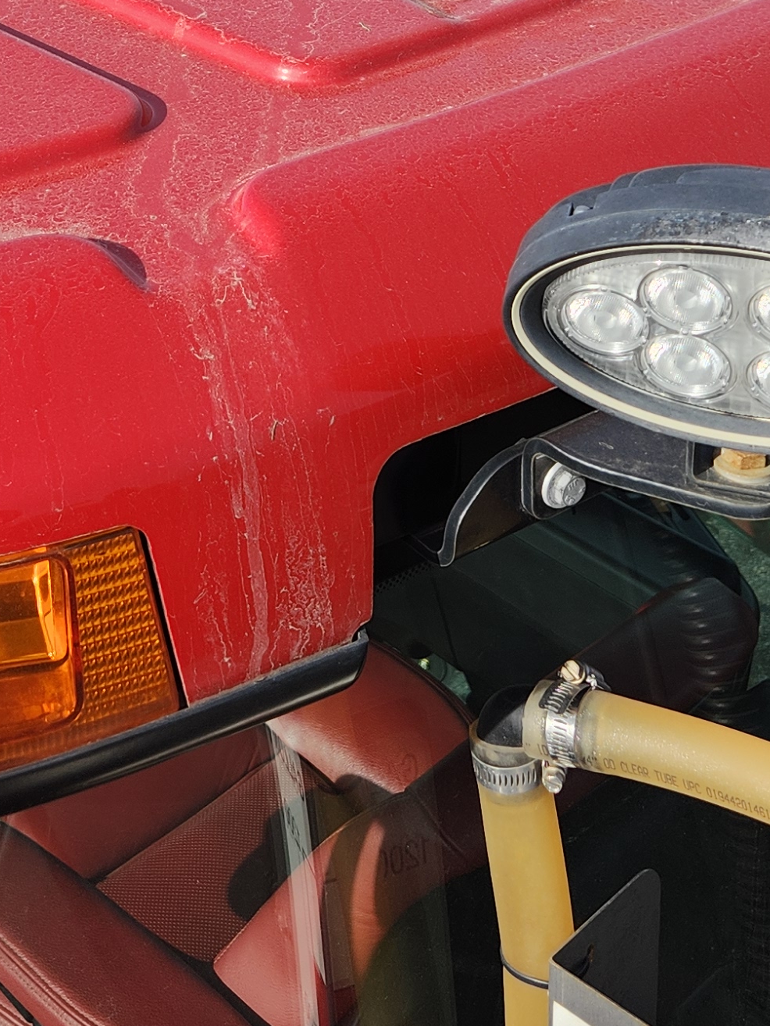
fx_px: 2075
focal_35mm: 70
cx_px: 163
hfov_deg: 20.8
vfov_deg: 26.4
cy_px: 22
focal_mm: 5.4
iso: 20
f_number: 1.8
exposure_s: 1/1380
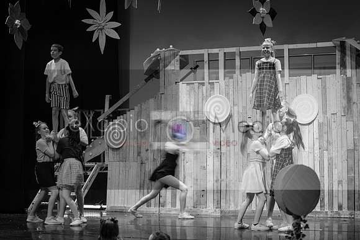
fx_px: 855
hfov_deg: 23.8
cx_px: 180
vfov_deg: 16.0
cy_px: 112
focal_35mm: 85
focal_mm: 70
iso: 500
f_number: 2.8
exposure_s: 1/40
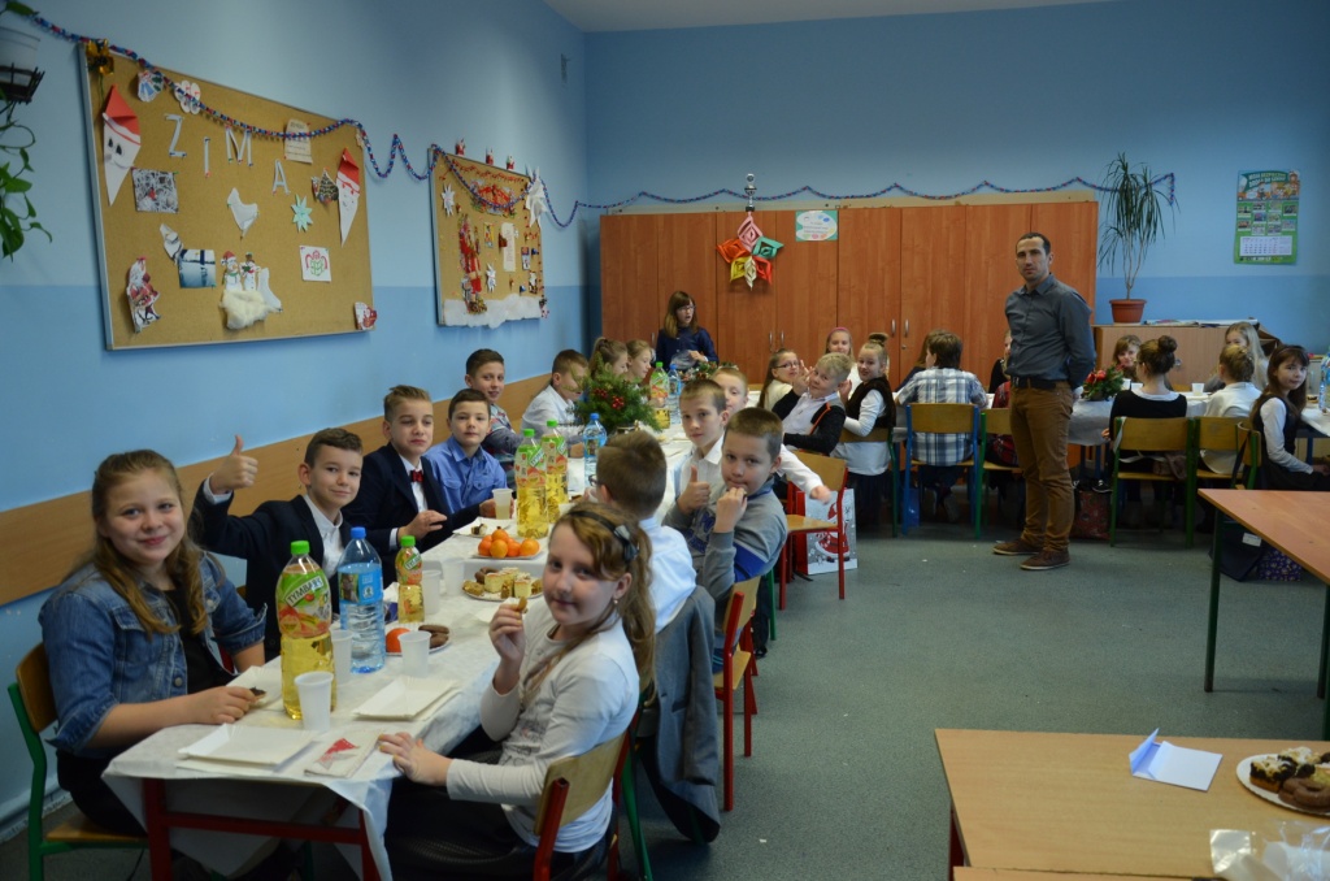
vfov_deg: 47.7
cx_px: 665
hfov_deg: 67.5
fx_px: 995
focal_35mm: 27
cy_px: 440
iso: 560
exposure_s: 1/60
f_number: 4
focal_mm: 18
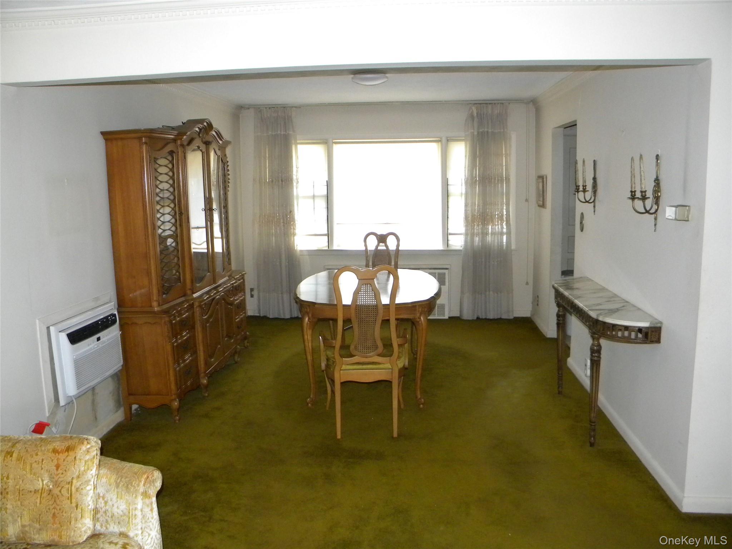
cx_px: 366
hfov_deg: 63.4
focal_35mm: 28
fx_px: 592
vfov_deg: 49.7
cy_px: 274
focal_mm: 5
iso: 400
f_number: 3.5
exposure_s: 1/44.3
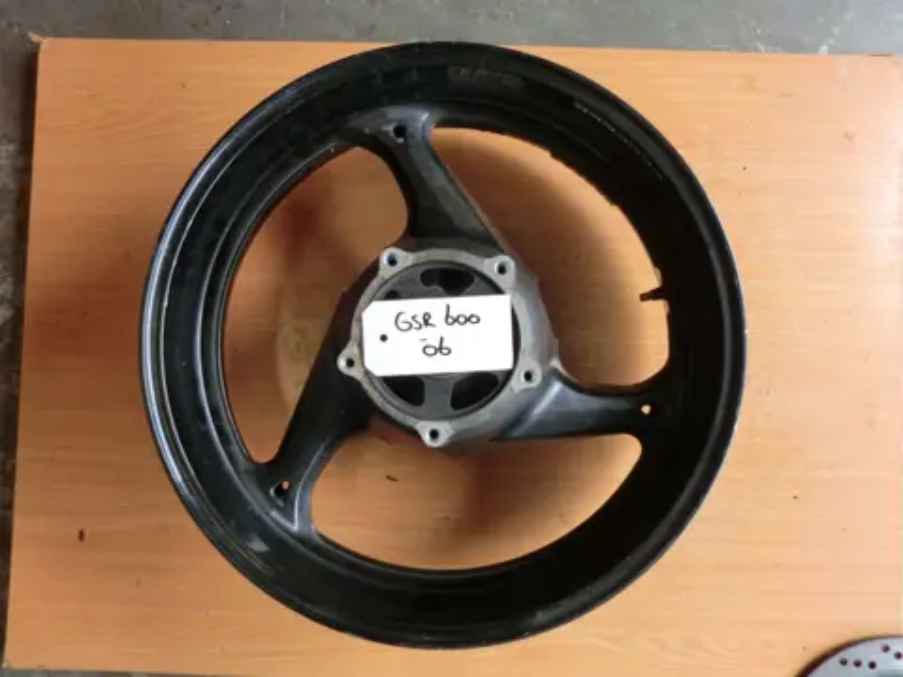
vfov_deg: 51.4
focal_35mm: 27
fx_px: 704
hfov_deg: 65.3
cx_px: 452
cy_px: 338
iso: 64
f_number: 3.2
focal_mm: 4.9
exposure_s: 1/60
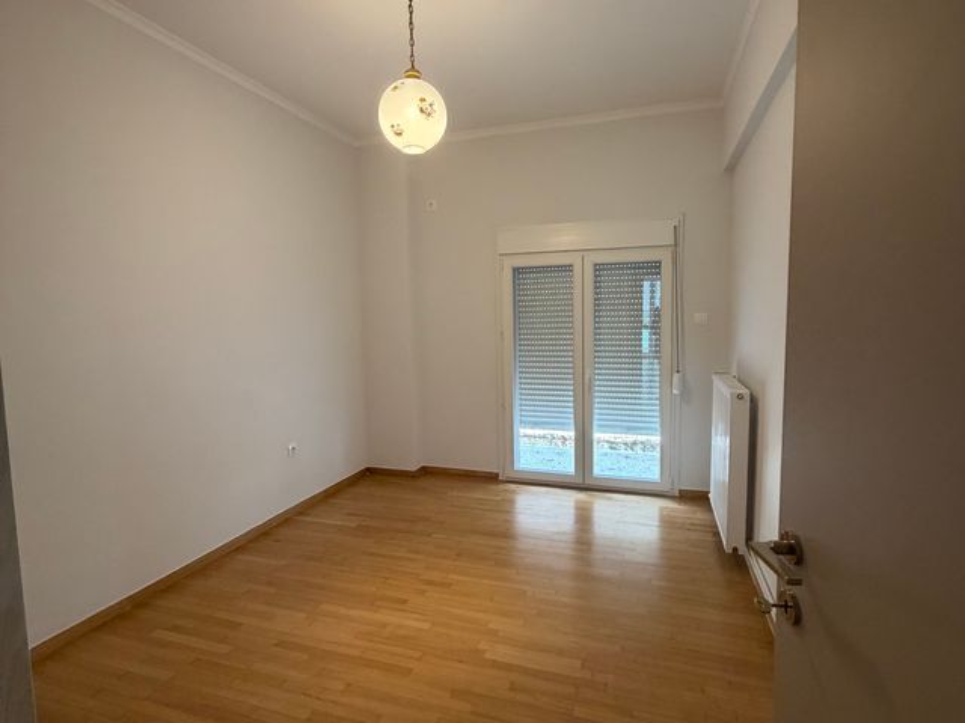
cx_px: 482
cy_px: 362
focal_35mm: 14
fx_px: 390
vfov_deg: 85.7
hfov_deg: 102.1
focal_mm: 2.22
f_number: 2.2
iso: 320
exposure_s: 1/50
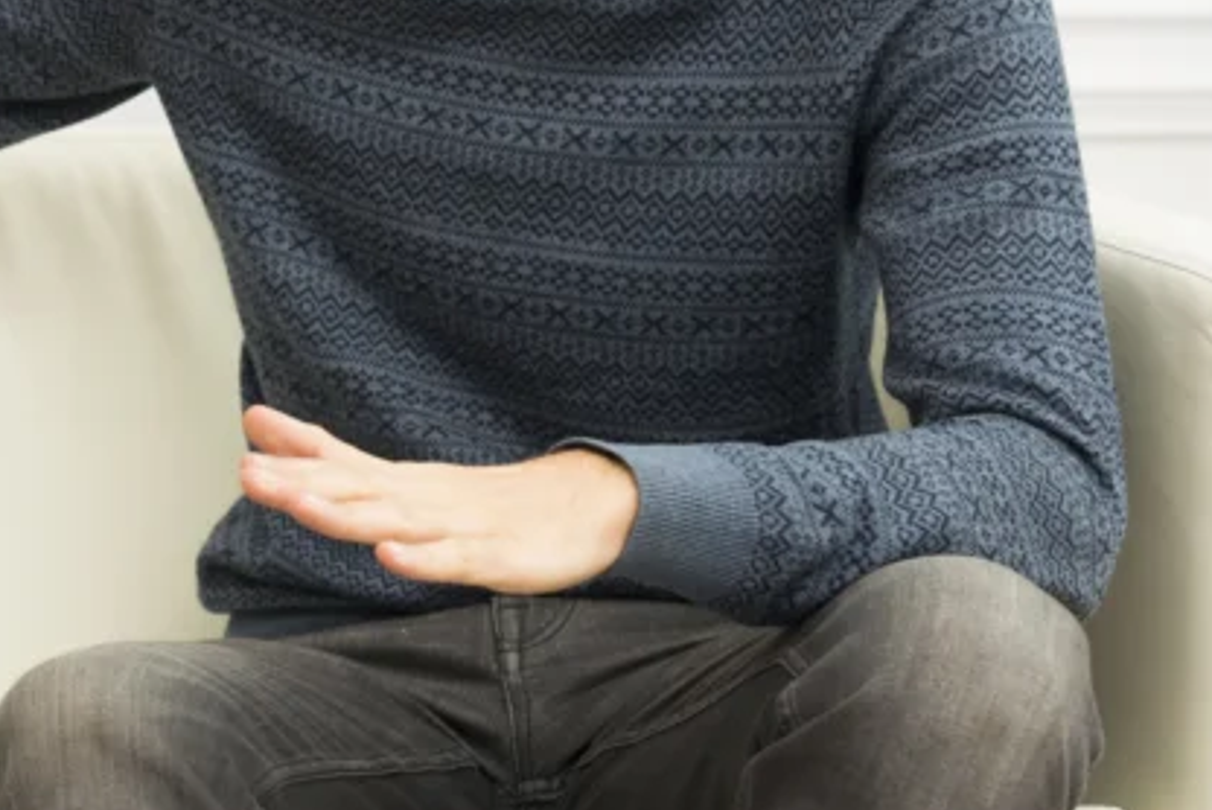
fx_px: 4144
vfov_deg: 11.1
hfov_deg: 16.0
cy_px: 124
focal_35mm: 123
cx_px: -213
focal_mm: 50
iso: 400
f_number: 4
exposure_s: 1/100
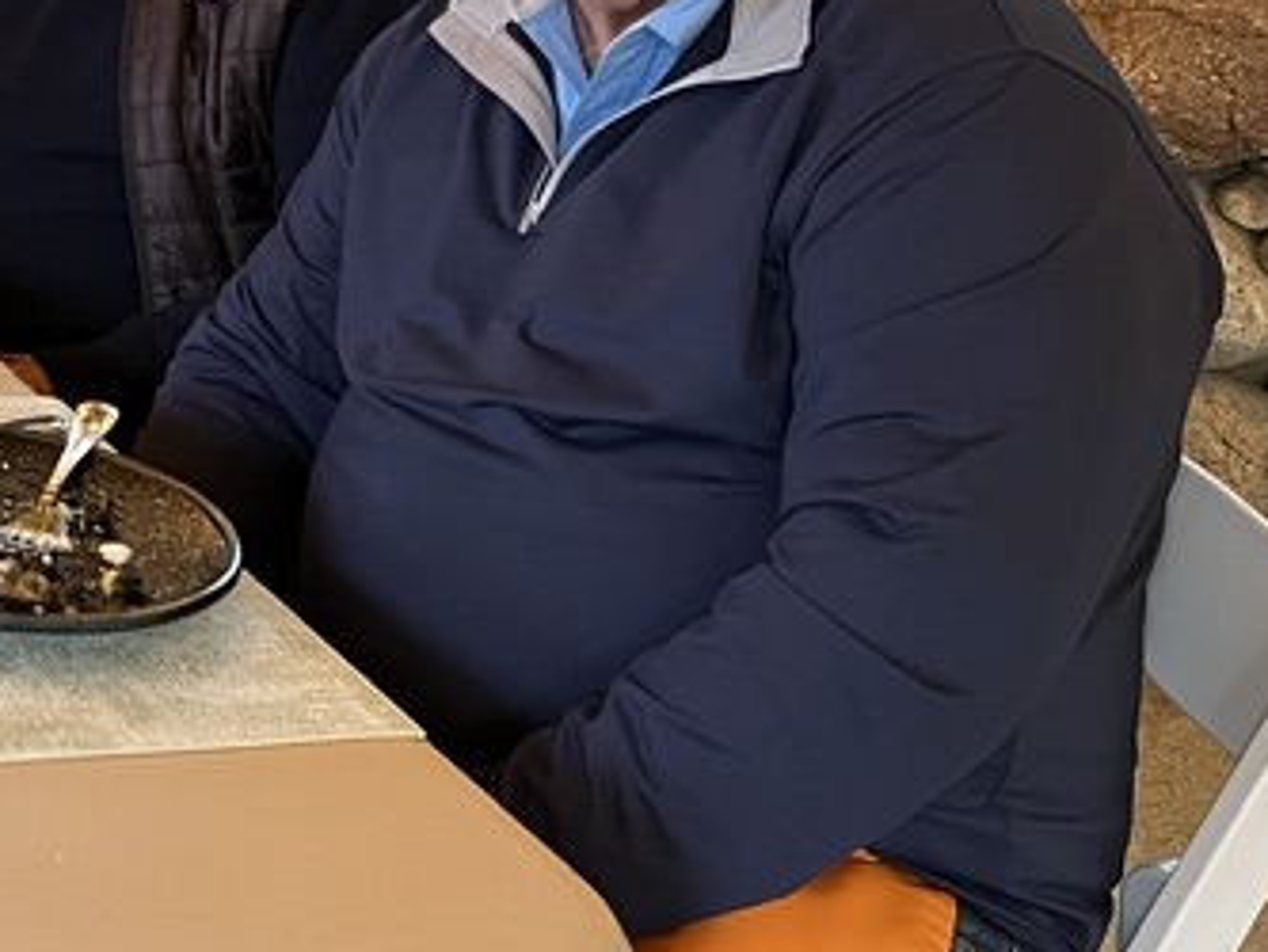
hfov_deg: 20.7
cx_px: -640
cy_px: -76
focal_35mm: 80
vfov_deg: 17.8
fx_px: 2931
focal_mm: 5.7
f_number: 1.5
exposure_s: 1/60
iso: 320
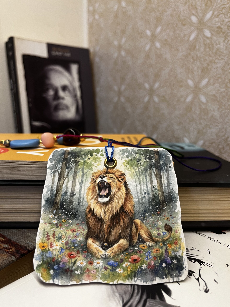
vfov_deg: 67.3
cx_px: 115
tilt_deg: -12.6
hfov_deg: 53.1
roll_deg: +0.3
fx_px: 230
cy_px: 154
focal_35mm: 26
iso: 100
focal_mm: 5.1
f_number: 1.6
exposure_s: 1/50
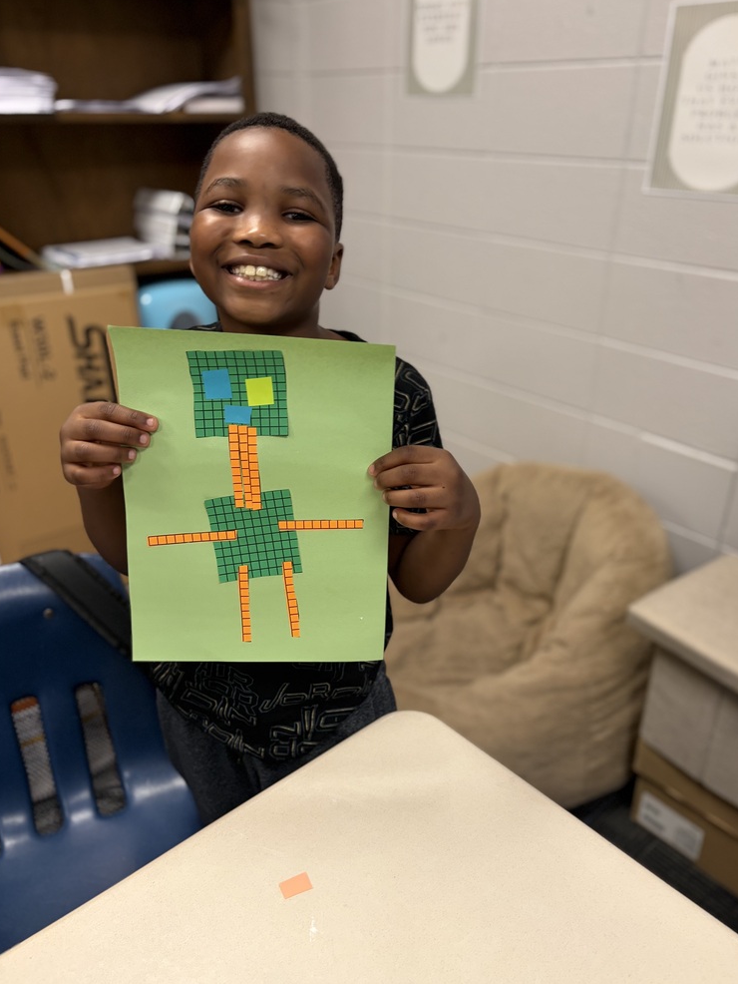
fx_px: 767
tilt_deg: -24.7
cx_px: 376
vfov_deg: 65.3
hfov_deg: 51.4
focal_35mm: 27
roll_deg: -0.2
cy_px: 482
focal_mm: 5.96
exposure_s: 1/60
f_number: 1.6
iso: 160
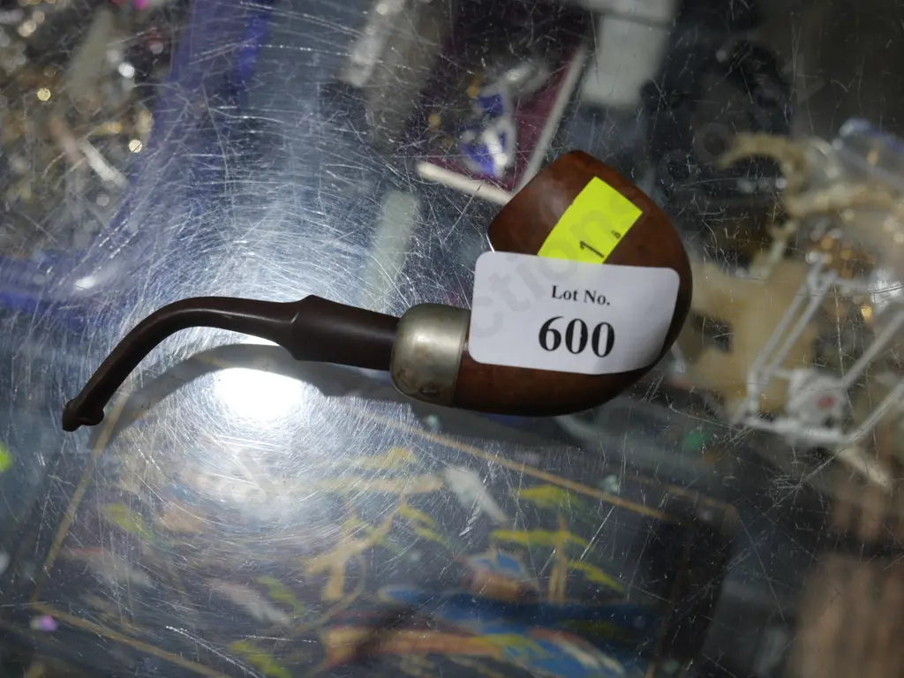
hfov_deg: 42.9
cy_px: 339
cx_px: 452
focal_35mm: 44
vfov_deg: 32.9
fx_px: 1149
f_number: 5
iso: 200
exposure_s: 1/60
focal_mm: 22
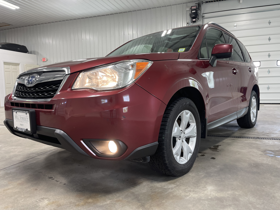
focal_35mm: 25
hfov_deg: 69.4
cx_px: 140
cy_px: 105
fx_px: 202
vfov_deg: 54.9
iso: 100
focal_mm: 5.1
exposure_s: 1/120
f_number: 1.6
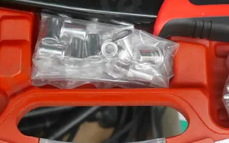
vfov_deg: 9.4
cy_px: 13
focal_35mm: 138
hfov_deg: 15.2
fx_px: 861
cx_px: 106
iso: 3200
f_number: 5.4
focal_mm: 28
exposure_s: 1/25
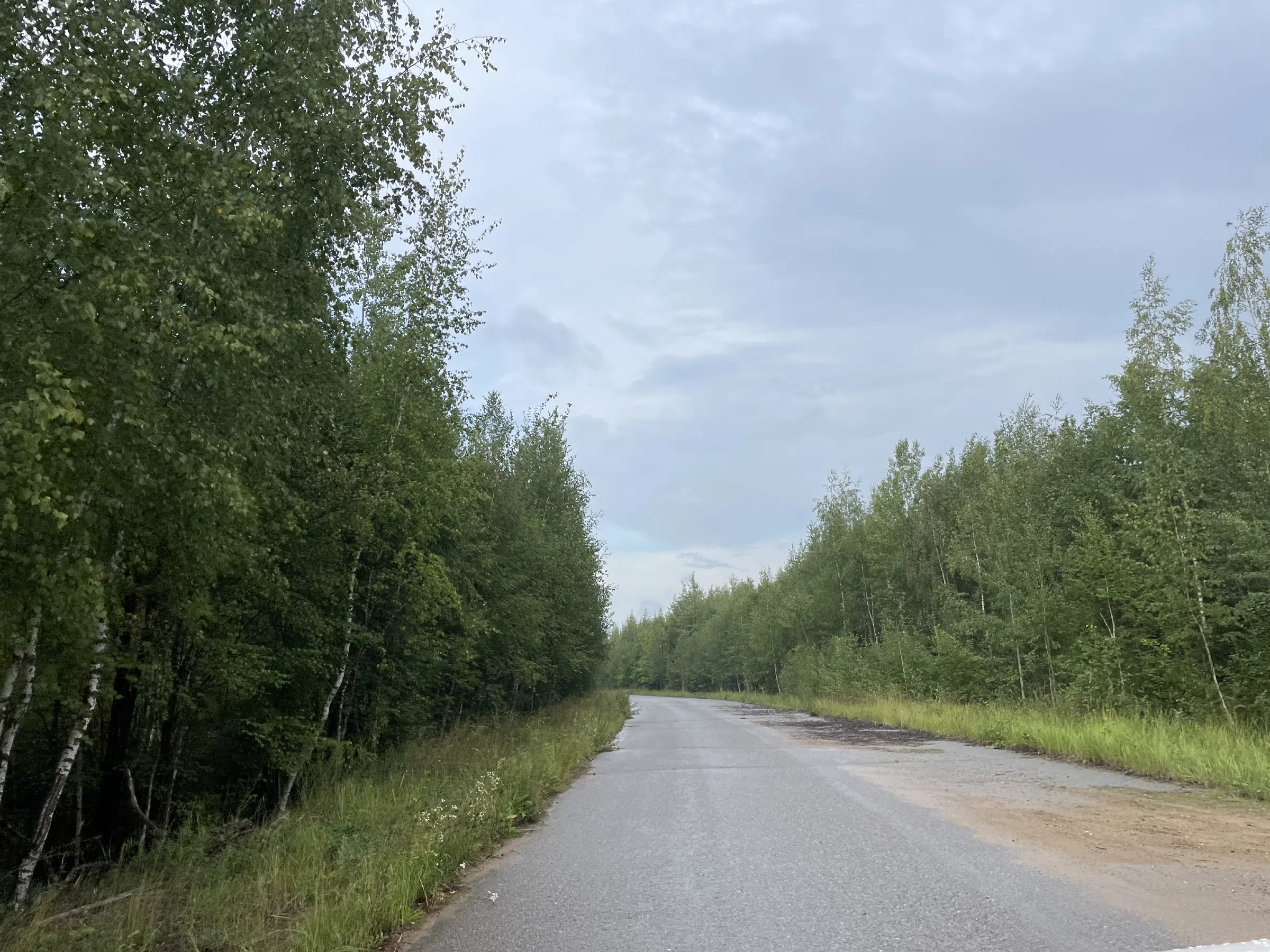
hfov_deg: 67.3
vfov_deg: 53.1
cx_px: 635
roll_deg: -0.3
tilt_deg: +8.6
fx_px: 954
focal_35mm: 26
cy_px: 476
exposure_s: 1/1335
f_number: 1.6
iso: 32
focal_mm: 4.2
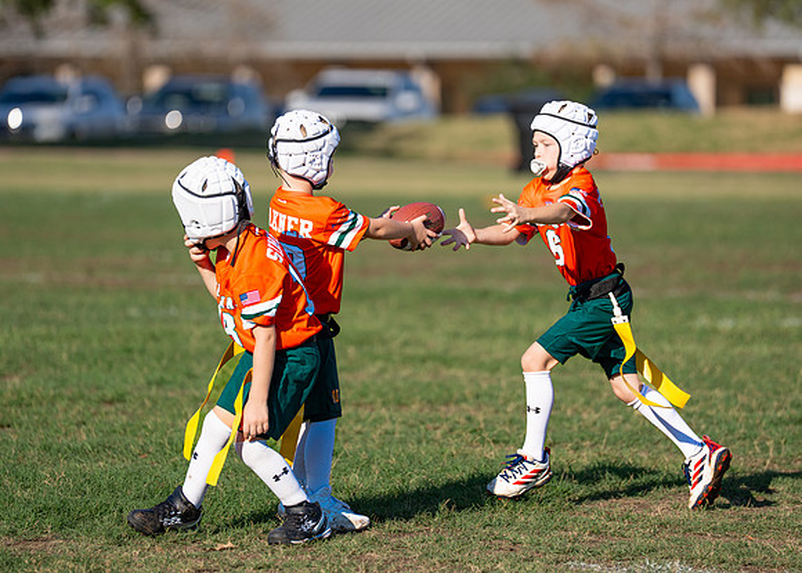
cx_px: 357
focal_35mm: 254
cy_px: 241
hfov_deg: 7.9
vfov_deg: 5.7
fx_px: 5795
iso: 160
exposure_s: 1/4000
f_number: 2.8
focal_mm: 200
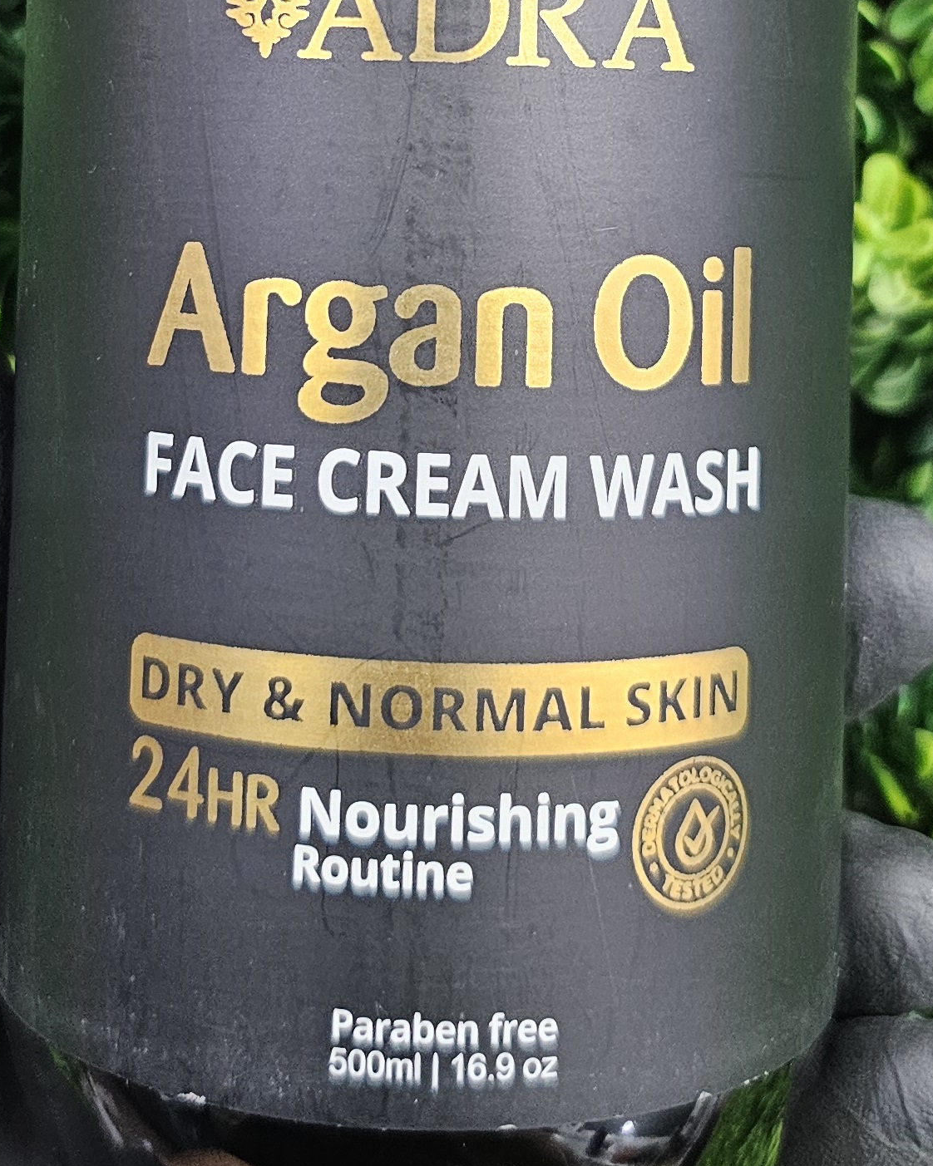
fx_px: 2210
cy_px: 12
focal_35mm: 64
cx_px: 363
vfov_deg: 27.9
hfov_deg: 23.8
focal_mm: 6.3
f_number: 1.7
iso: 500
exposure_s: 1/101
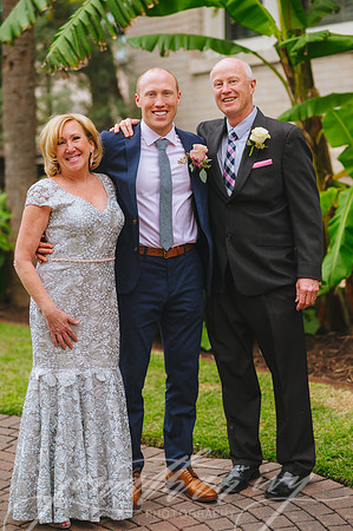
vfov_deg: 23.9
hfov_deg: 16.0
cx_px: 176
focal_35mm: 85
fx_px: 1253
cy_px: 266
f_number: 2.2
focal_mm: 85
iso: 200
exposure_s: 1/2000
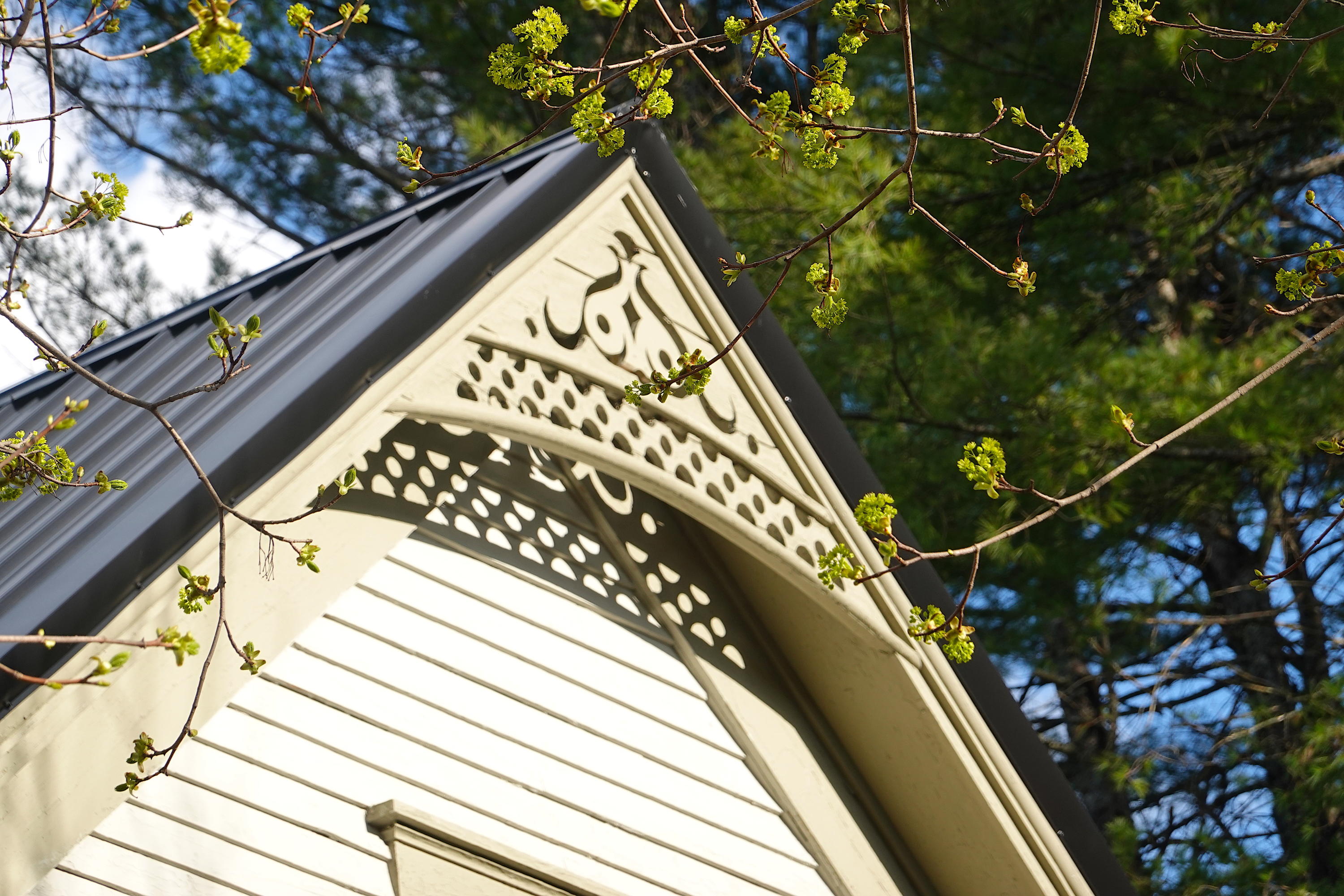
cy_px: 448
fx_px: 6197
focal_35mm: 166
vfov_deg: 8.3
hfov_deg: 12.4
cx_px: 672
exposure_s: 1/200
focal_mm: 60.05
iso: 125
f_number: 5.6
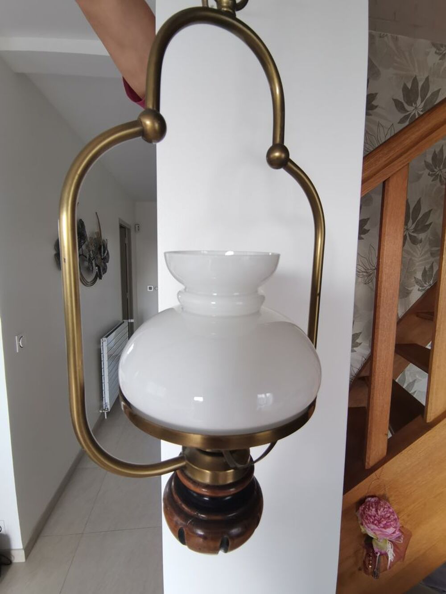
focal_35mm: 16
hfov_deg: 78.1
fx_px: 275
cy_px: 297
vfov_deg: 94.5
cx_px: 223
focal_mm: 2.23
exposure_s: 1/50
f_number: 2.2
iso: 80
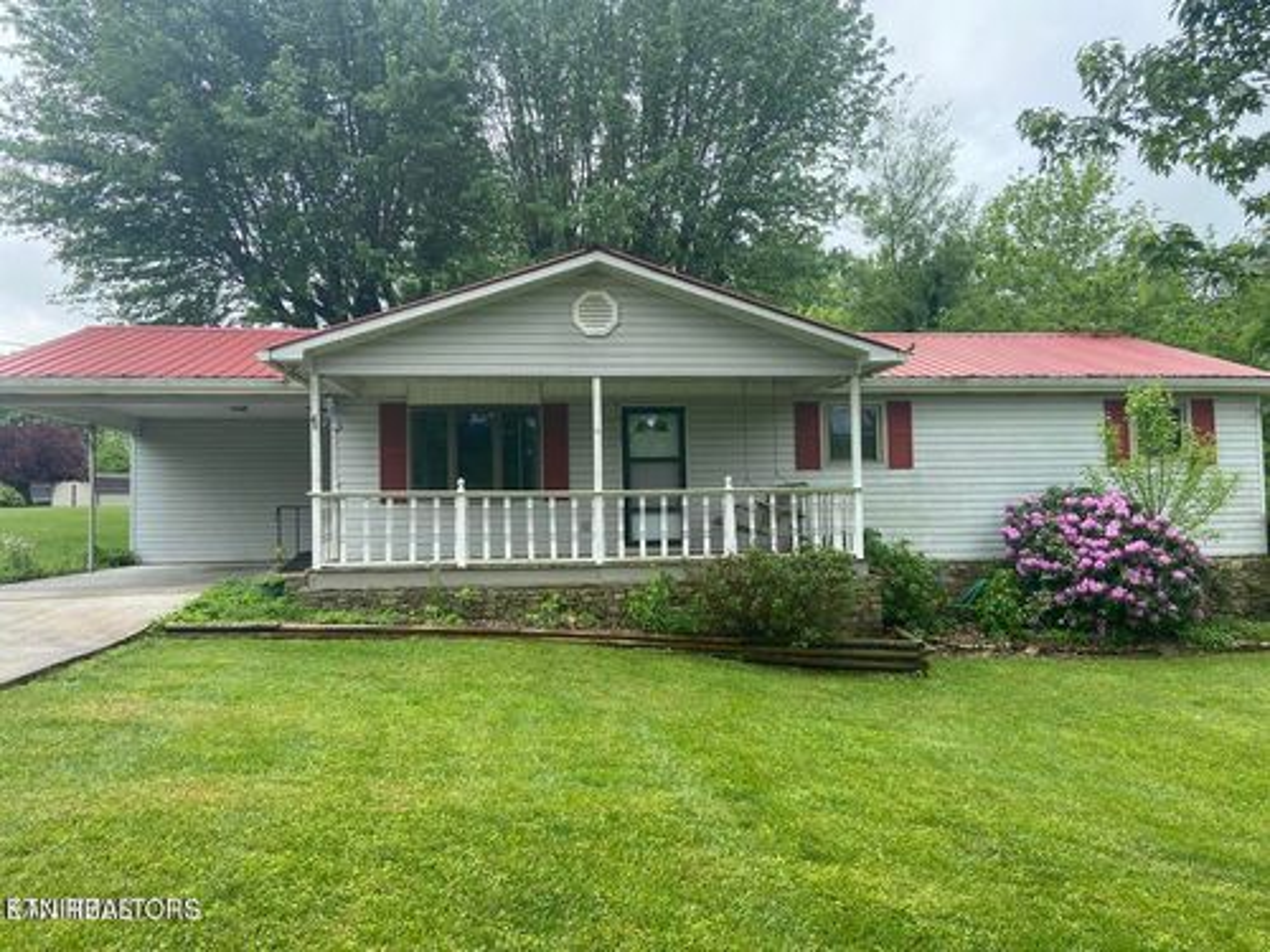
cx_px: 635
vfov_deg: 53.1
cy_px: 476
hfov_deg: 67.3
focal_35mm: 26
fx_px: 954
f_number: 1.8
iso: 32
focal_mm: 4.25
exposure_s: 1/981
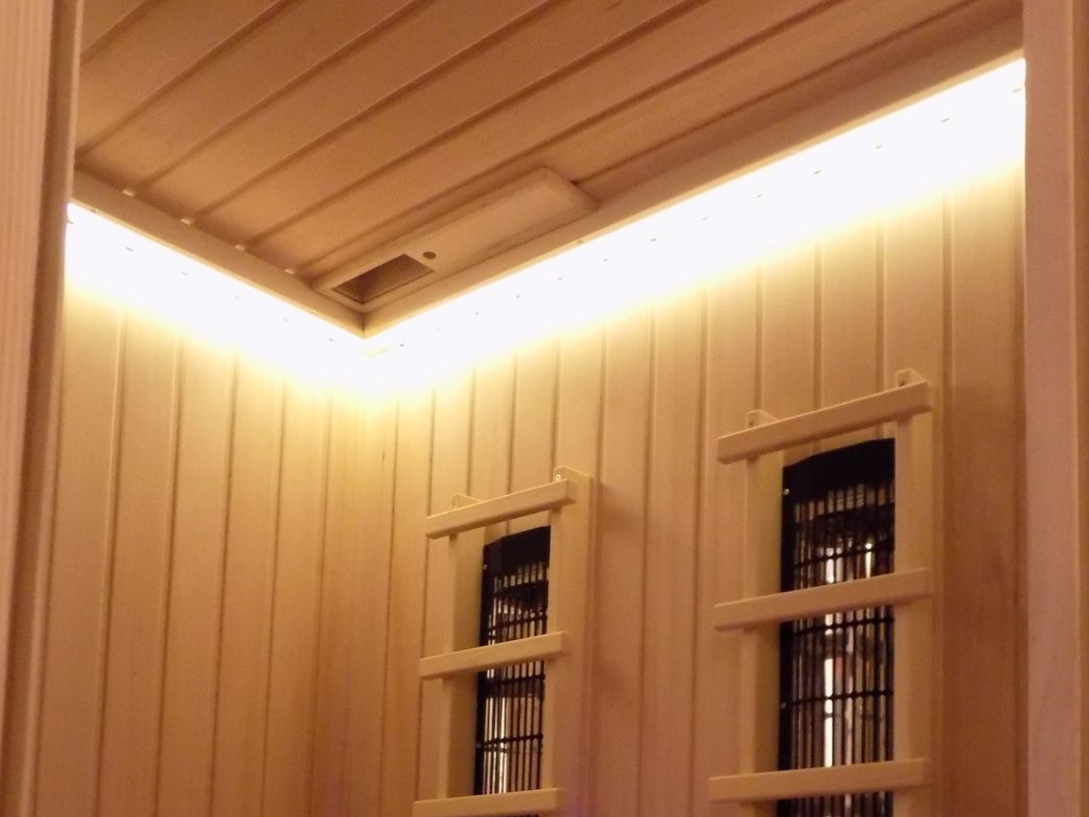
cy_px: 845
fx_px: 1322
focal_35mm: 42
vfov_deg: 31.4
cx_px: 649
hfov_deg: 44.6
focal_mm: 4
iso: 400
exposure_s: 1/8
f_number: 3.1
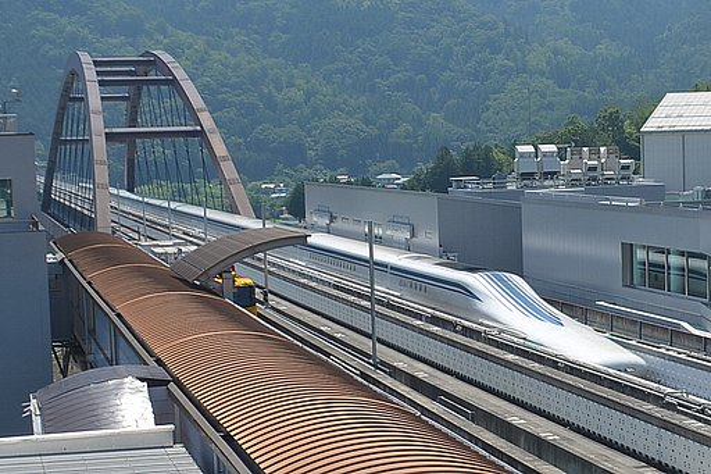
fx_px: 652
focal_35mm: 33
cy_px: 237
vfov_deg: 39.9
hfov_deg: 57.2
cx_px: 356
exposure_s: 1/320
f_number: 9
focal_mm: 22
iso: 100
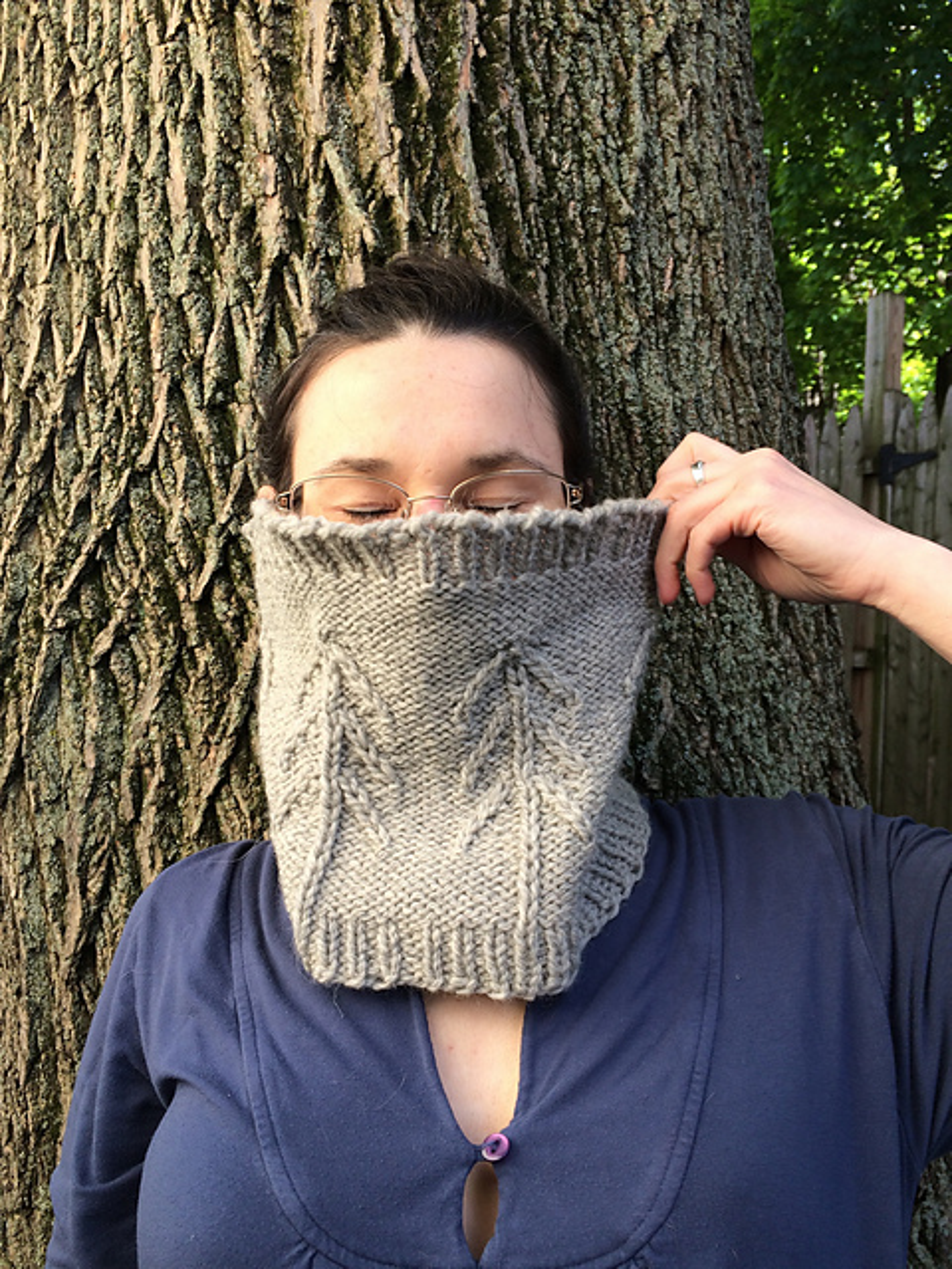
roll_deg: +2.6
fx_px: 1063
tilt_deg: +1.5
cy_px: 634
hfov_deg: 48.2
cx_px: 476
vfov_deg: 61.7
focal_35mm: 29
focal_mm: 4.15
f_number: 2.2
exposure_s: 1/224
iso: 32
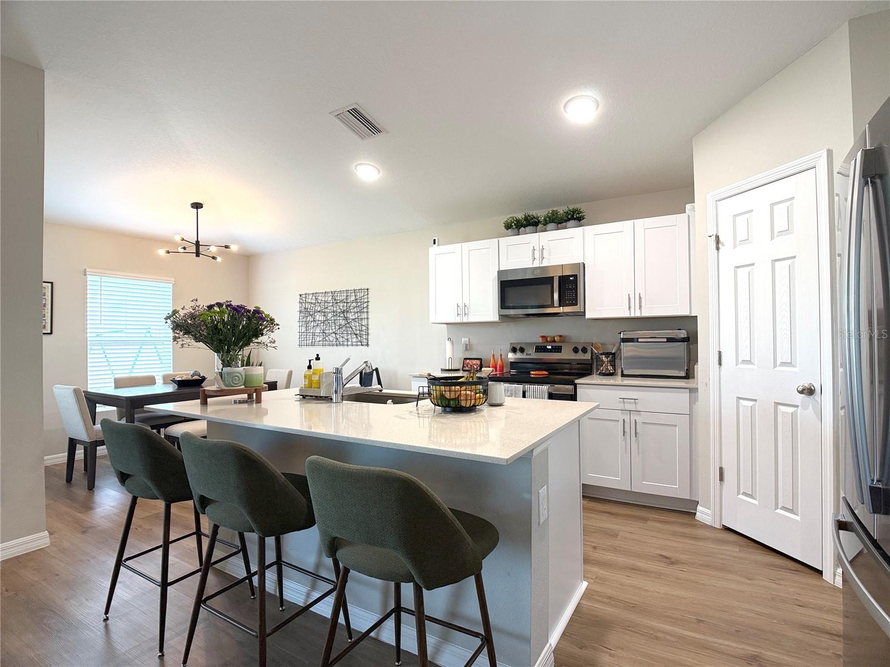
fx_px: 617
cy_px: 334
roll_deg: +0.5
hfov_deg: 71.6
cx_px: 445
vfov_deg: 56.8
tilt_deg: +0.9
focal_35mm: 24
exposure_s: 1/120
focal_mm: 6.76
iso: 250
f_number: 1.78
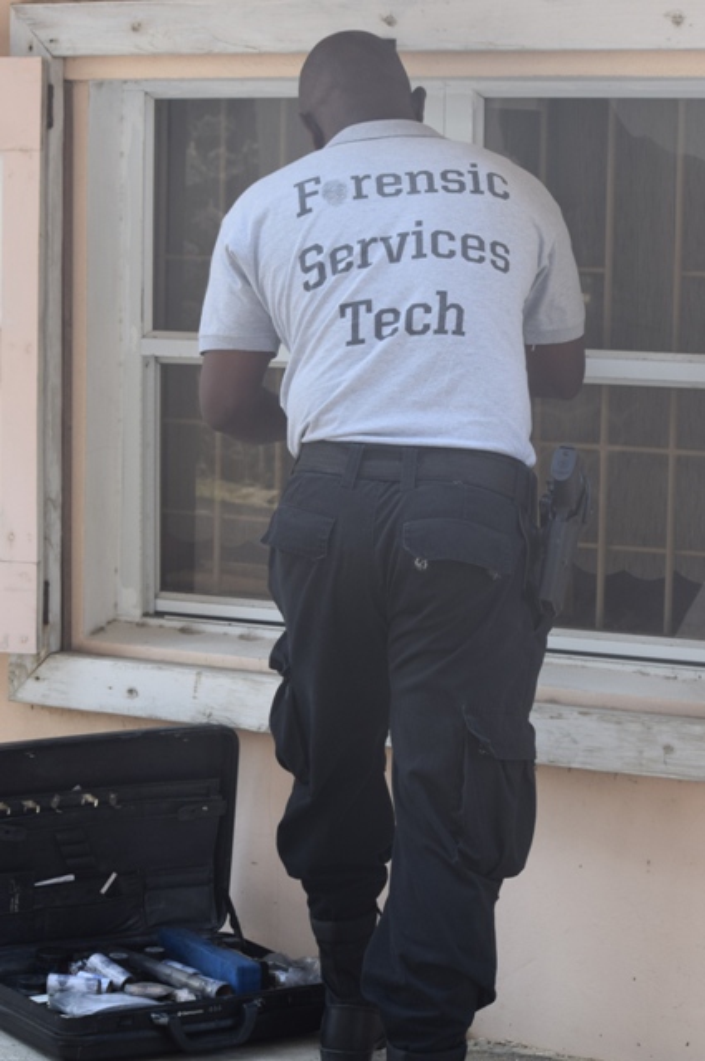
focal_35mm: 82
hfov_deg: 16.5
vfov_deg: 24.6
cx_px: 352
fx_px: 2430
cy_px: 530
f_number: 7.1
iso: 400
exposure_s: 1/200
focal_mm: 55
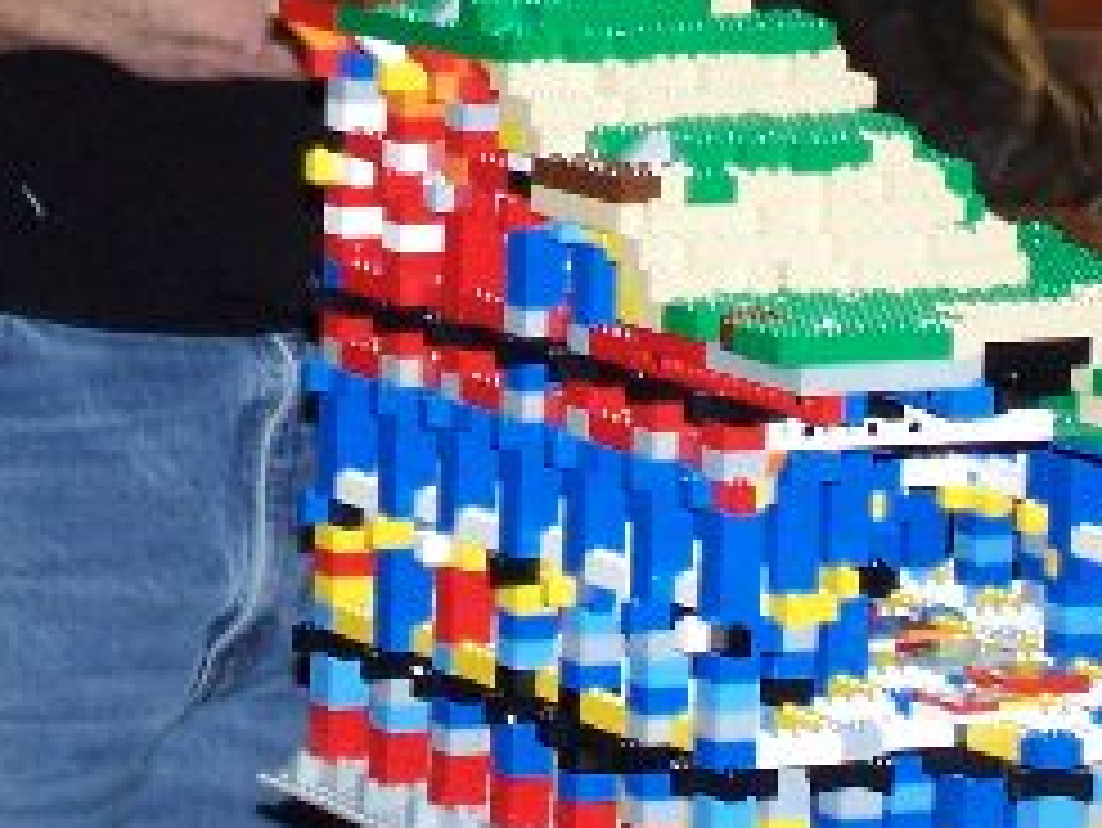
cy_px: -374
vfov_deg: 6.1
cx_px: 166
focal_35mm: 242
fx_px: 7708
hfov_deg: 8.2
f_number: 3.2
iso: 140
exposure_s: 1/80
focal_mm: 12.4
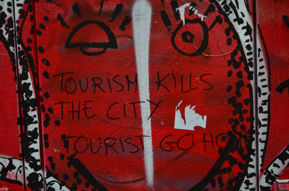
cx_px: 144
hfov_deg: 28.1
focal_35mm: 72
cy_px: 96
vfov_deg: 18.8
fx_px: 577
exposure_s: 1/100
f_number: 5.6
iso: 320
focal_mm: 48
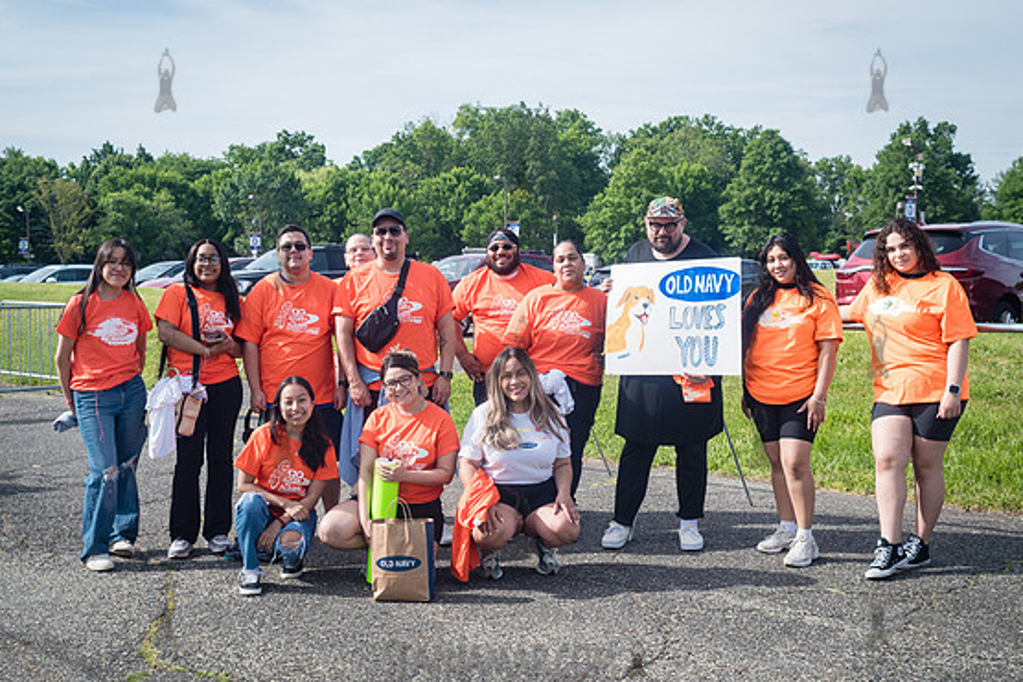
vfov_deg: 32.6
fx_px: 1165
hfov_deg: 47.4
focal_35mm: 41
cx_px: 497
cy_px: 354
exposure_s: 1/640
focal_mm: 35
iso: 250
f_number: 5.6
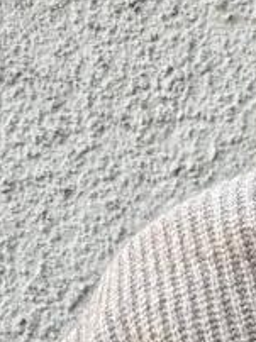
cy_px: 737
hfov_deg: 10.3
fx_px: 1245
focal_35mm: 126
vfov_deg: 13.0
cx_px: 592
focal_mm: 5.96
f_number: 1.6
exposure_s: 1/367
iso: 50
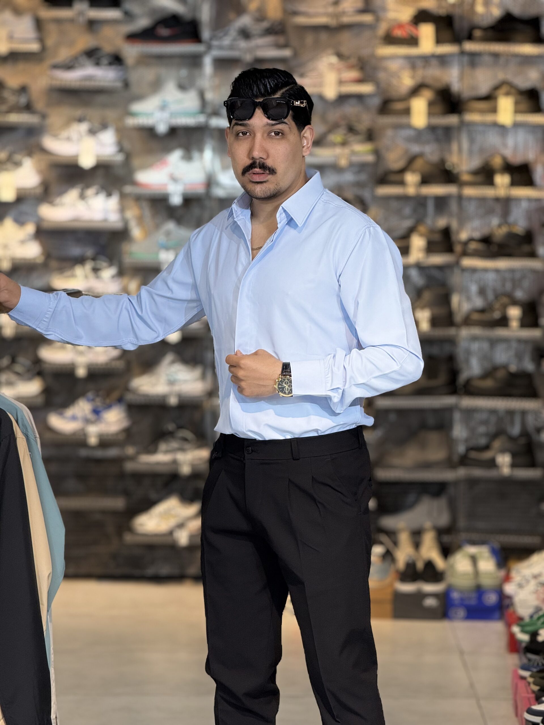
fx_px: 2514
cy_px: 362
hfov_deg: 12.3
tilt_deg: -4.1
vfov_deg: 16.4
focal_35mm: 120
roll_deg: -0.7
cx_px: 272
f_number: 2.8
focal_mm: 15.66
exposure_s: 1/100
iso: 100
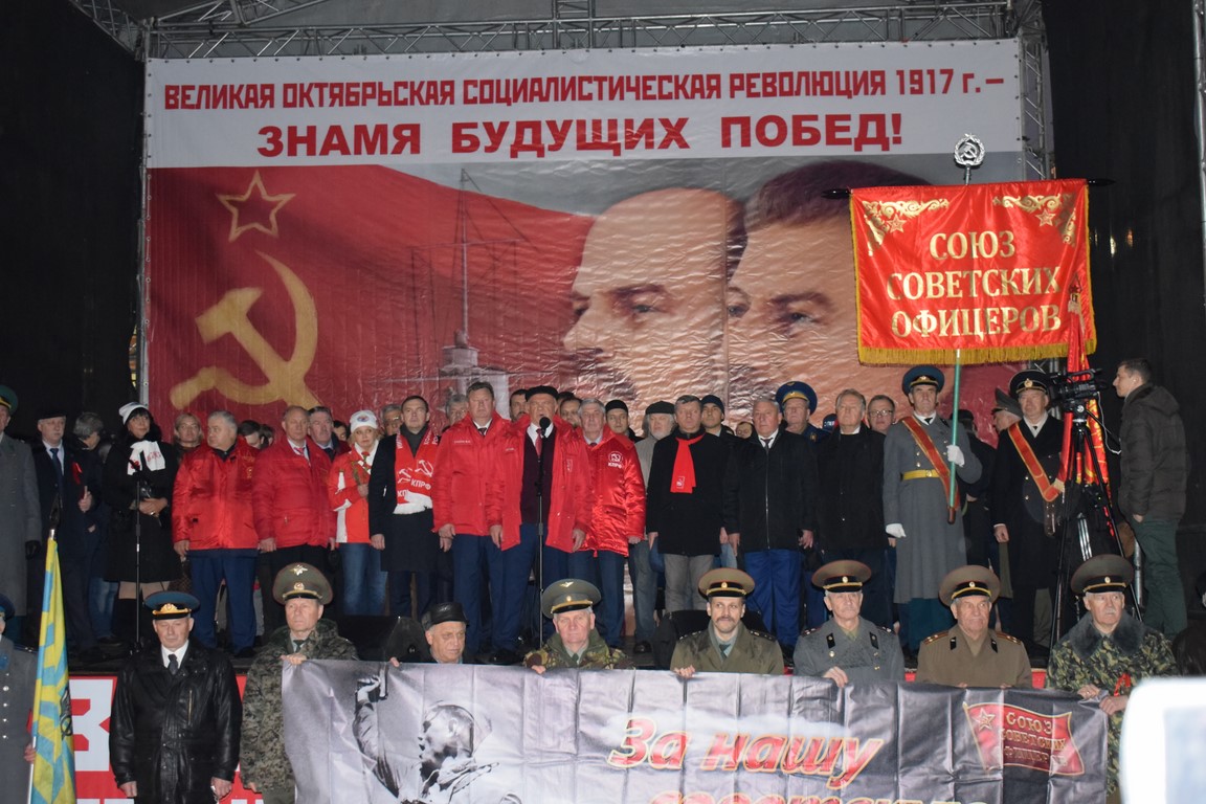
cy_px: 402
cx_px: 603
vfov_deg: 25.8
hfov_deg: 37.9
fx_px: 1759
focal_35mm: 52
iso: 3200
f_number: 4.5
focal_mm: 35
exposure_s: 1/60
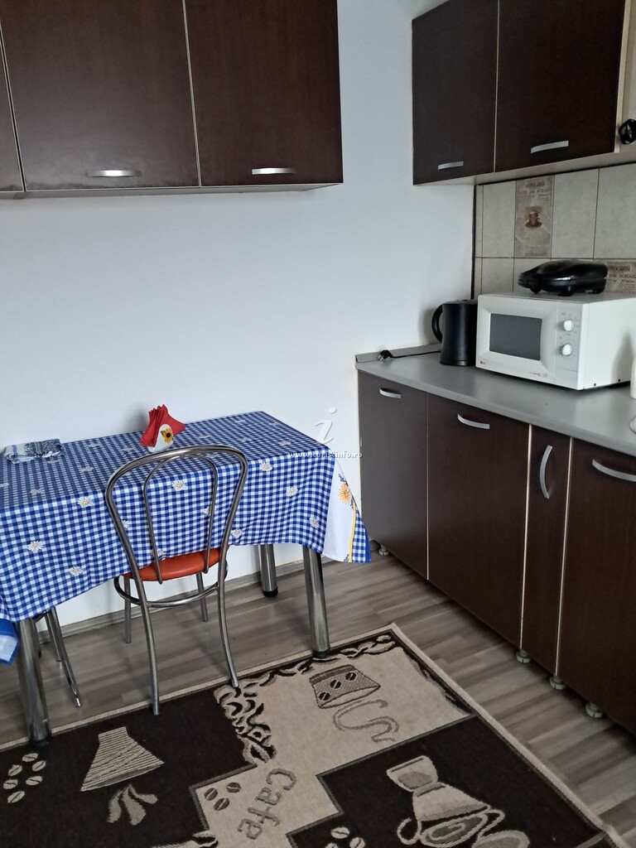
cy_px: 424
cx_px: 318
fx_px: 661
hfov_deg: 51.4
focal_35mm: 27
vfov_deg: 65.3
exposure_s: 1/50
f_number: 1.8
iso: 400
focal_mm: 4
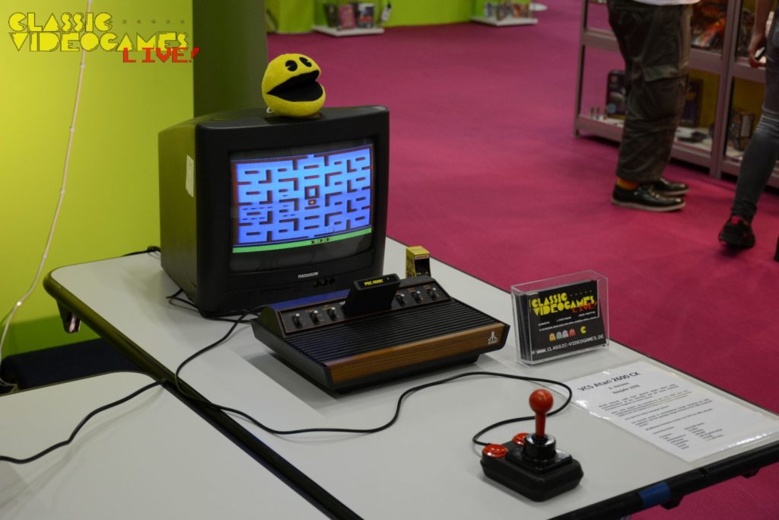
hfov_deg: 33.4
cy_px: 260
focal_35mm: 60
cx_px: 390
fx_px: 1298
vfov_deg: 22.6
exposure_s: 1/40
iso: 1000
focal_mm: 40
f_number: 4.5
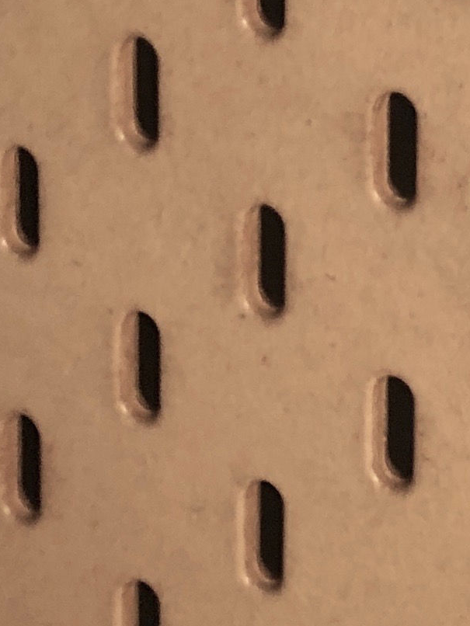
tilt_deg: -7.3
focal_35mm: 140
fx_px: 2533
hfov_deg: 9.9
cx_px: 893
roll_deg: -1.9
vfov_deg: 12.2
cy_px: -698
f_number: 1.8
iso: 80
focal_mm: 3.99
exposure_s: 1/17
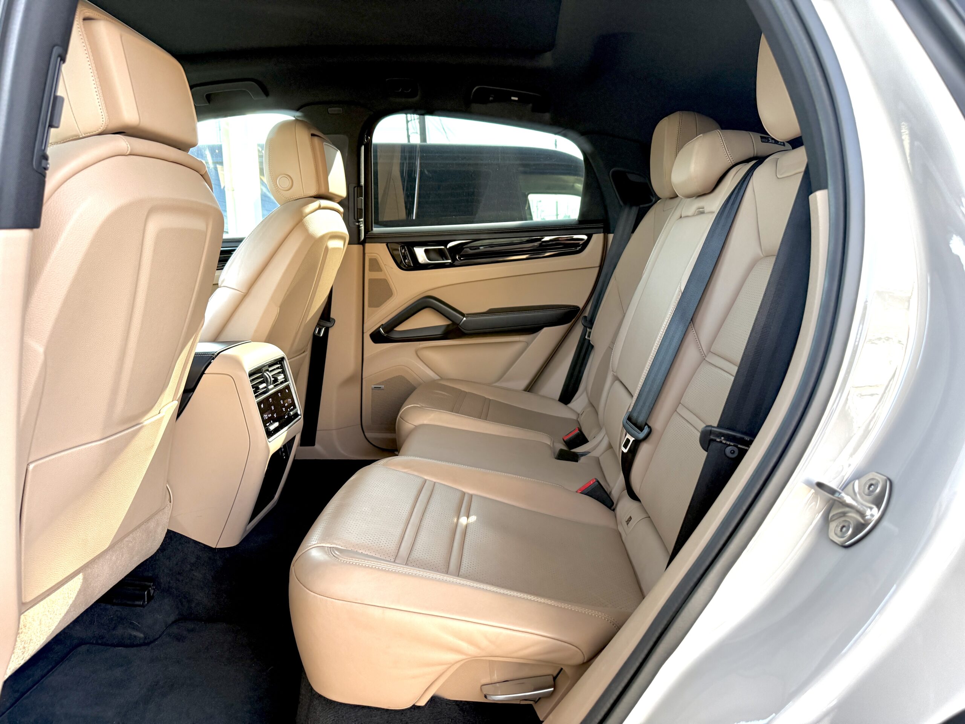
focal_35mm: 24
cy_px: 362
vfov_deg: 56.8
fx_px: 669
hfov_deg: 71.6
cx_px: 482
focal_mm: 6.76
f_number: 1.78
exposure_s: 1/237
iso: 200
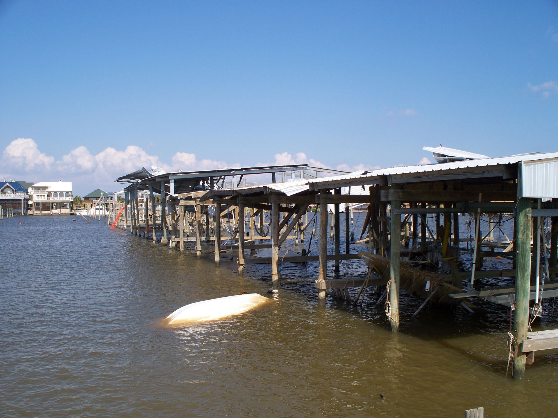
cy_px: 209
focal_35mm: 36
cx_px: 279
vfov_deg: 39.7
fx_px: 580
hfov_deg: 51.4
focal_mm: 7.54
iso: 64
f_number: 5
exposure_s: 1/400
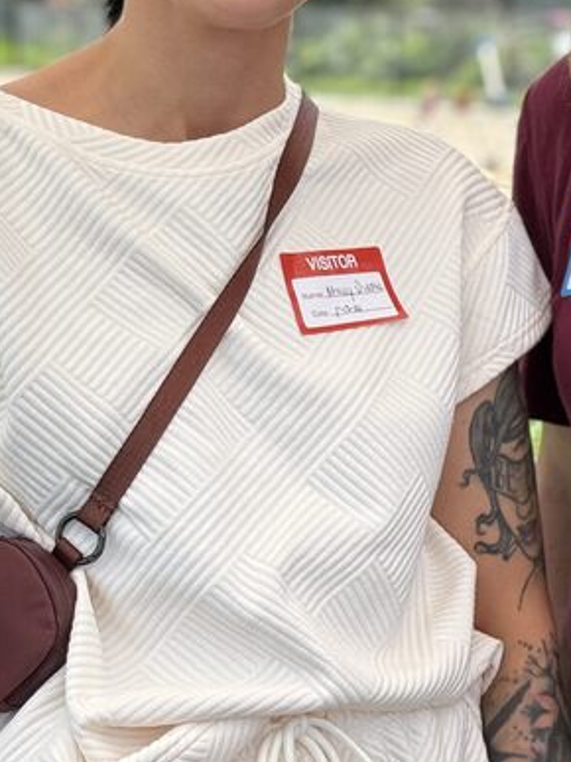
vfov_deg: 15.5
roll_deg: +0.1
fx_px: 2795
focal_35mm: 127
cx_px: 496
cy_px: 222
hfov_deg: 11.6
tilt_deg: -6.6
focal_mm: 6.76
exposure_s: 1/1366
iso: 64
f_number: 1.78
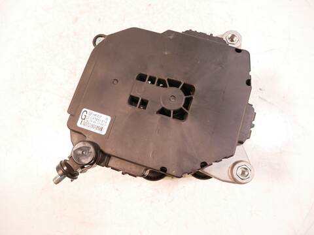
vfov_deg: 56.8
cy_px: 118
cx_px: 157
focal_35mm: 24
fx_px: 218
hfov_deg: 71.6
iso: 1000
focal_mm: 12
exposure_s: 1/60
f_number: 3.5
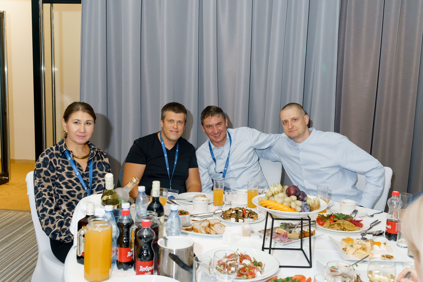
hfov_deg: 53.1
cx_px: 212
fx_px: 423
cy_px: 141
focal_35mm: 36
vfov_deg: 36.9
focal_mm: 36
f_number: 5
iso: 3200
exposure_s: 1/125
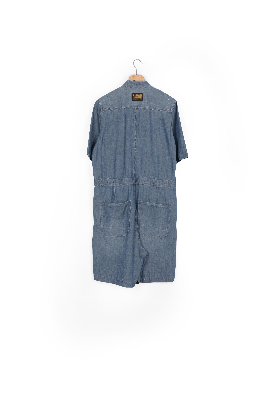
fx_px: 452
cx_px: 137
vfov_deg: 48.4
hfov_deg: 33.4
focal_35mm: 40
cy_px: 212
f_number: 13
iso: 100
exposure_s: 1/125
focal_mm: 38
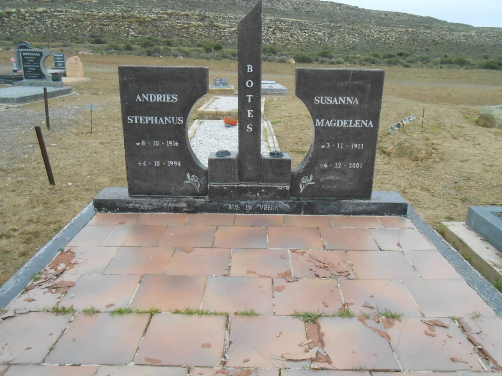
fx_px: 435
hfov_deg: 60.0
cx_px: 251
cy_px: 188
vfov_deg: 46.8
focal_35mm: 30
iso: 400
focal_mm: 5.3
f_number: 3.8
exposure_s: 1/250
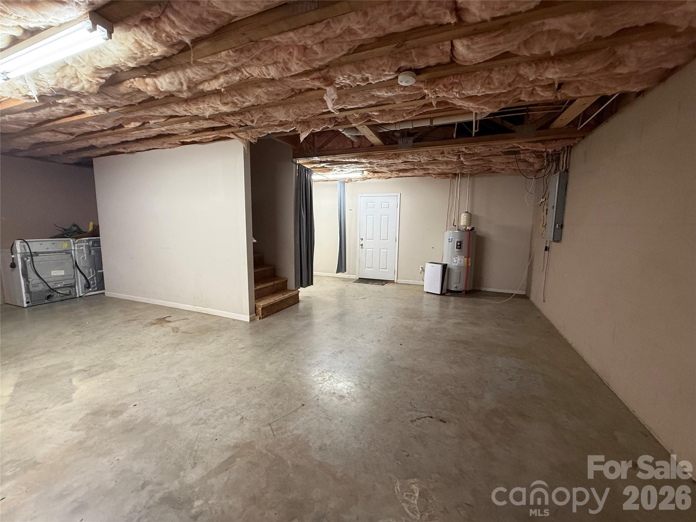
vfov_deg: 85.7
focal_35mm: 14
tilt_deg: -6.6
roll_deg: -0.5
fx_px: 281
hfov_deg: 102.1
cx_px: 348
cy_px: 261
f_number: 2.2
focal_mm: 2.22
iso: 250
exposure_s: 1/60
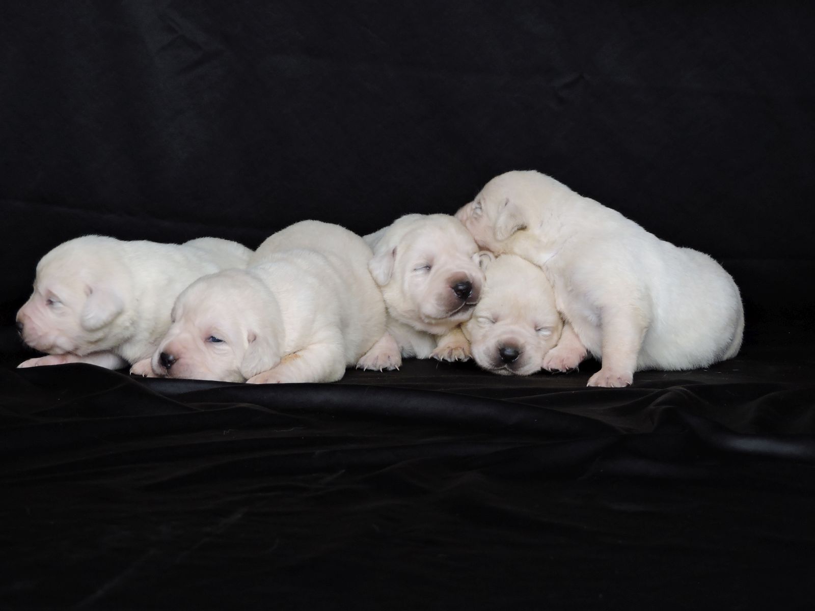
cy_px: 306
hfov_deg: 16.4
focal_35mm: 120
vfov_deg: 12.3
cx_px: 408
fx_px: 2825
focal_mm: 21.4
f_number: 4.2
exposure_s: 1/125
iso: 400
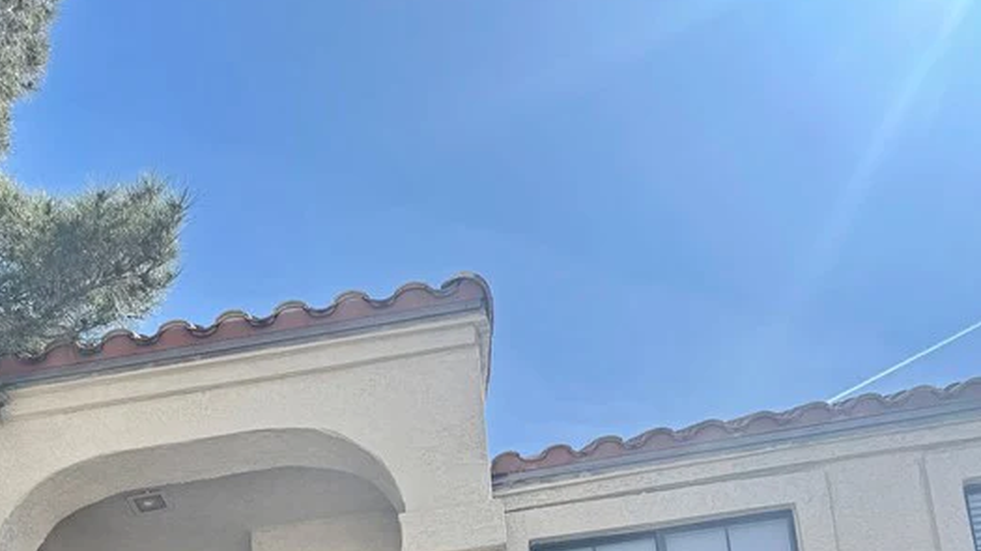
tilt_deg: +14.1
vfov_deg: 19.8
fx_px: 1326
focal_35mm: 51
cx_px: 286
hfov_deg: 39.8
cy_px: 869
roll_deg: +3.7
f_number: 1.78
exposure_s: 1/3247
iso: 80
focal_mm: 6.76
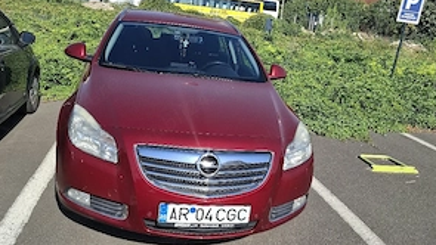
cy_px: 130
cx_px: 216
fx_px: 393
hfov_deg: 58.0
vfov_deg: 34.7
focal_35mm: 34
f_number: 1.8
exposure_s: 1/1667
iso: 50
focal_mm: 5.54
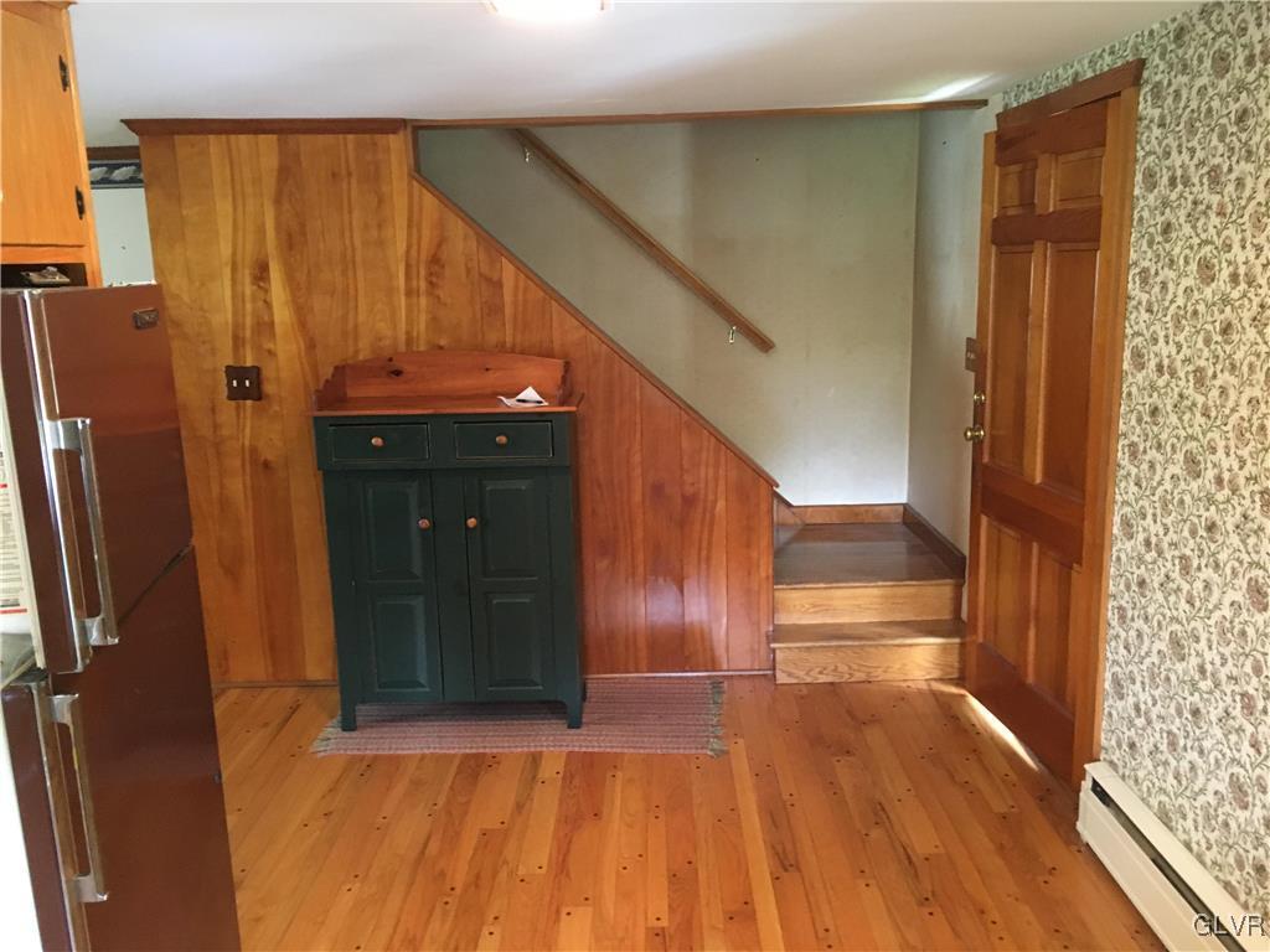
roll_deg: +1.3
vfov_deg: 48.2
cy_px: 476
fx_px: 1064
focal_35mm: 29
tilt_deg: -10.5
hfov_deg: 61.7
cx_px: 635
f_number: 2.2
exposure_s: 1/15
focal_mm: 4.15
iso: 200
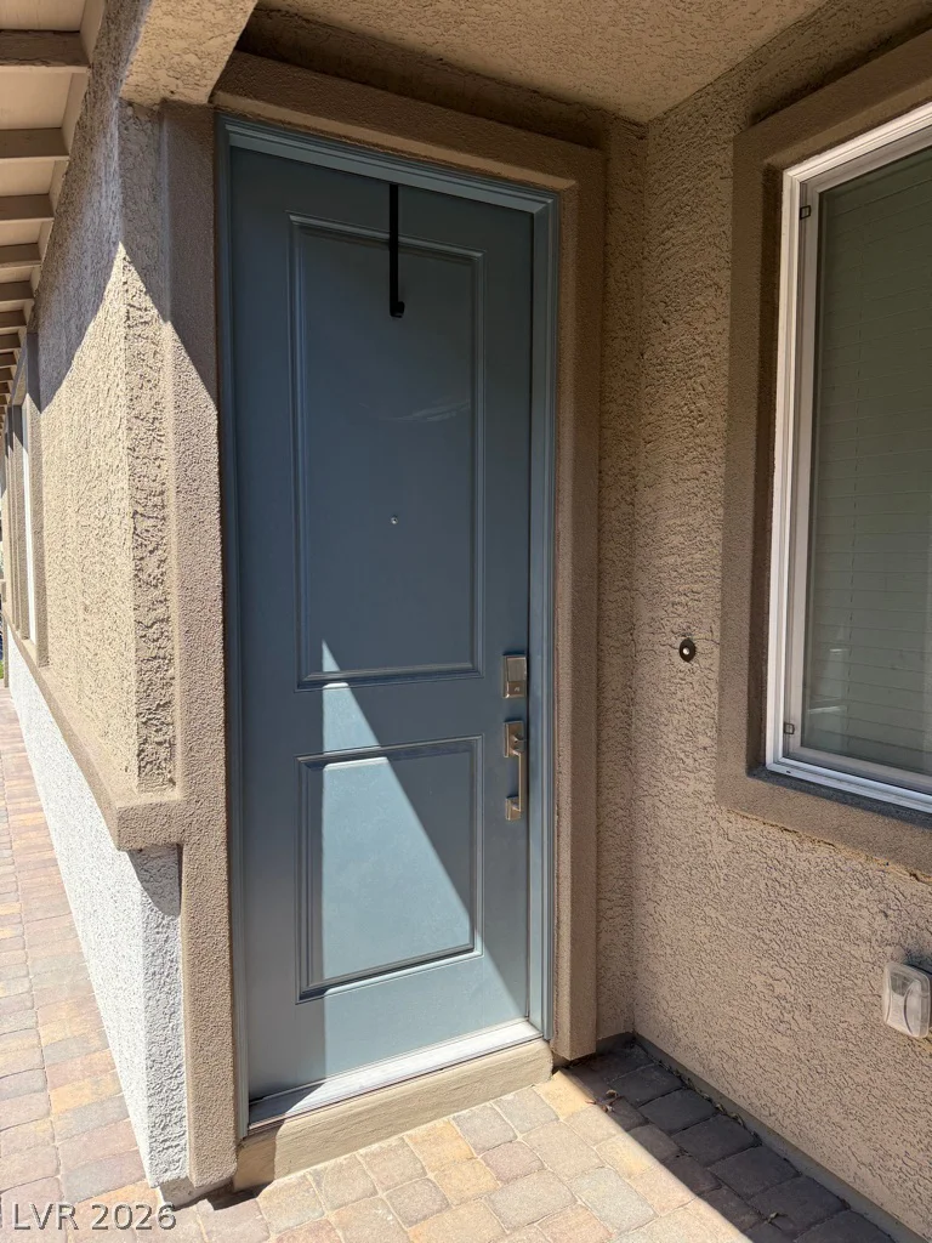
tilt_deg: -4.0
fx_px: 862
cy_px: 622
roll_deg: +0.4
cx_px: 466
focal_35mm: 24
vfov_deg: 71.6
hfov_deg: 56.8
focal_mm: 6.76
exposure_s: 1/1553
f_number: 1.78
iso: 100
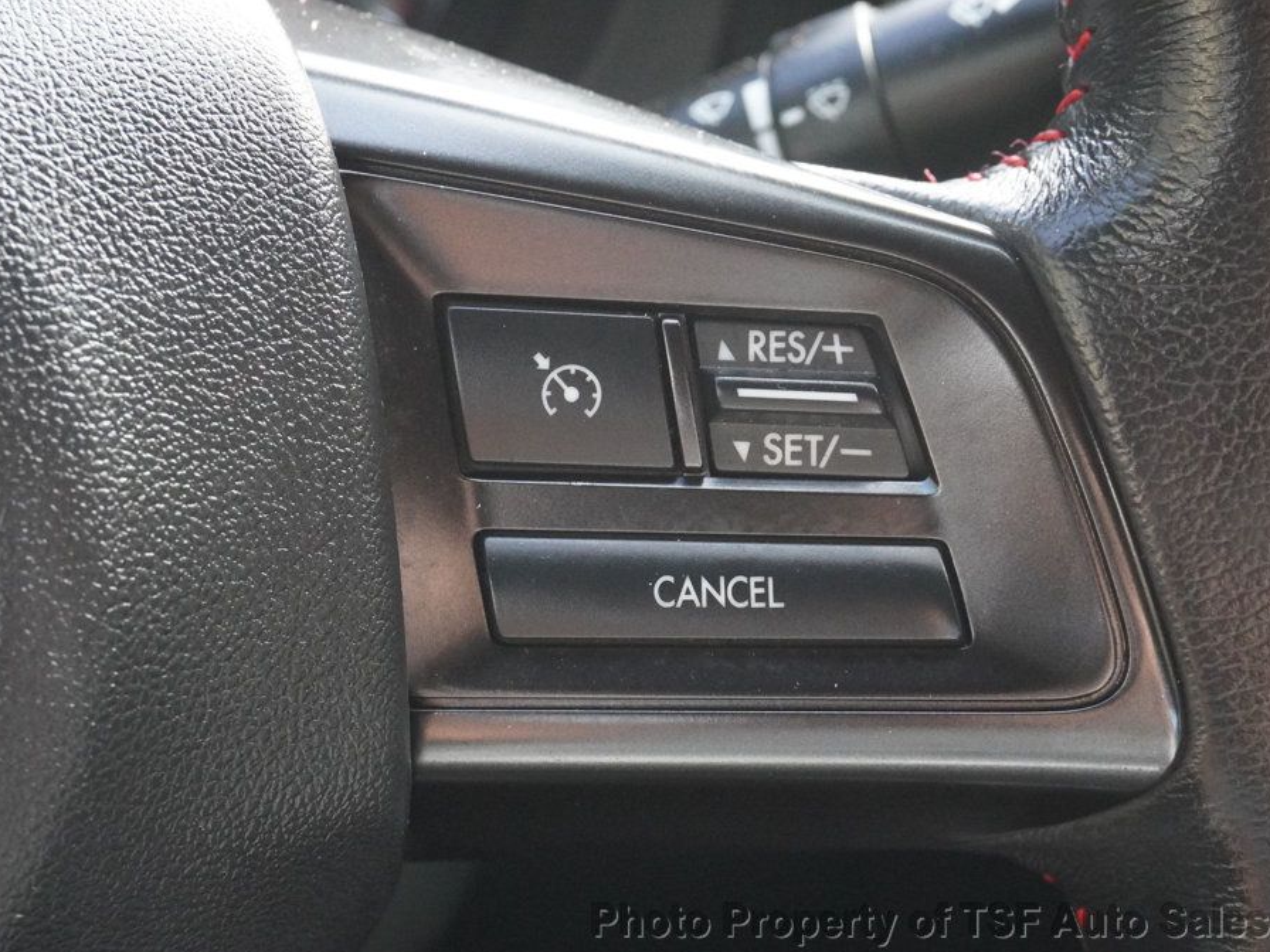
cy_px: 481
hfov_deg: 34.3
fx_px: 2055
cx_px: 619
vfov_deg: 26.1
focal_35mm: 56
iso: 6400
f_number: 9
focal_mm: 34
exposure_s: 1/250
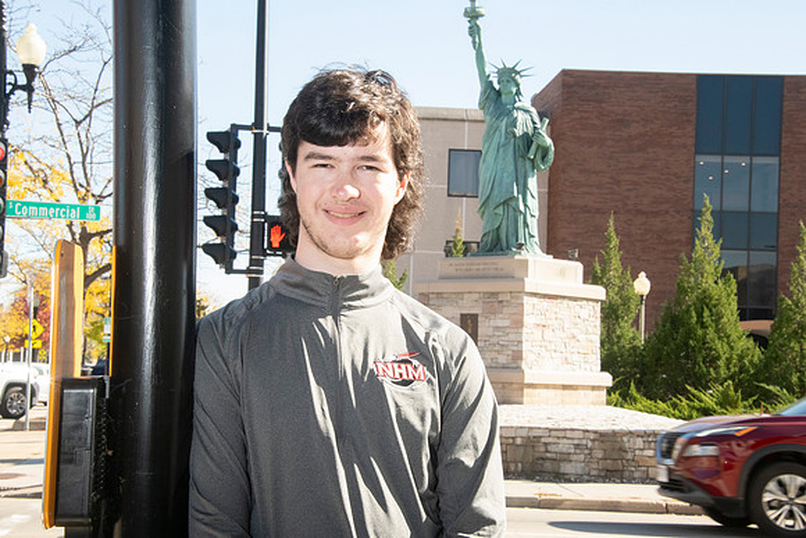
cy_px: 269
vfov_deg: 19.5
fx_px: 1568
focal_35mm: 70
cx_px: 403
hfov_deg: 28.8
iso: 2000
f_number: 20
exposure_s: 1/160
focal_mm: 70
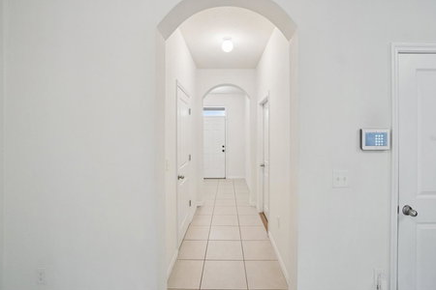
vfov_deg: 73.7
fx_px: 194
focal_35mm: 16
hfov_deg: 96.7
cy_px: 138
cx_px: 224
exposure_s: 1/30
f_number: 8
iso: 1000
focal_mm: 10
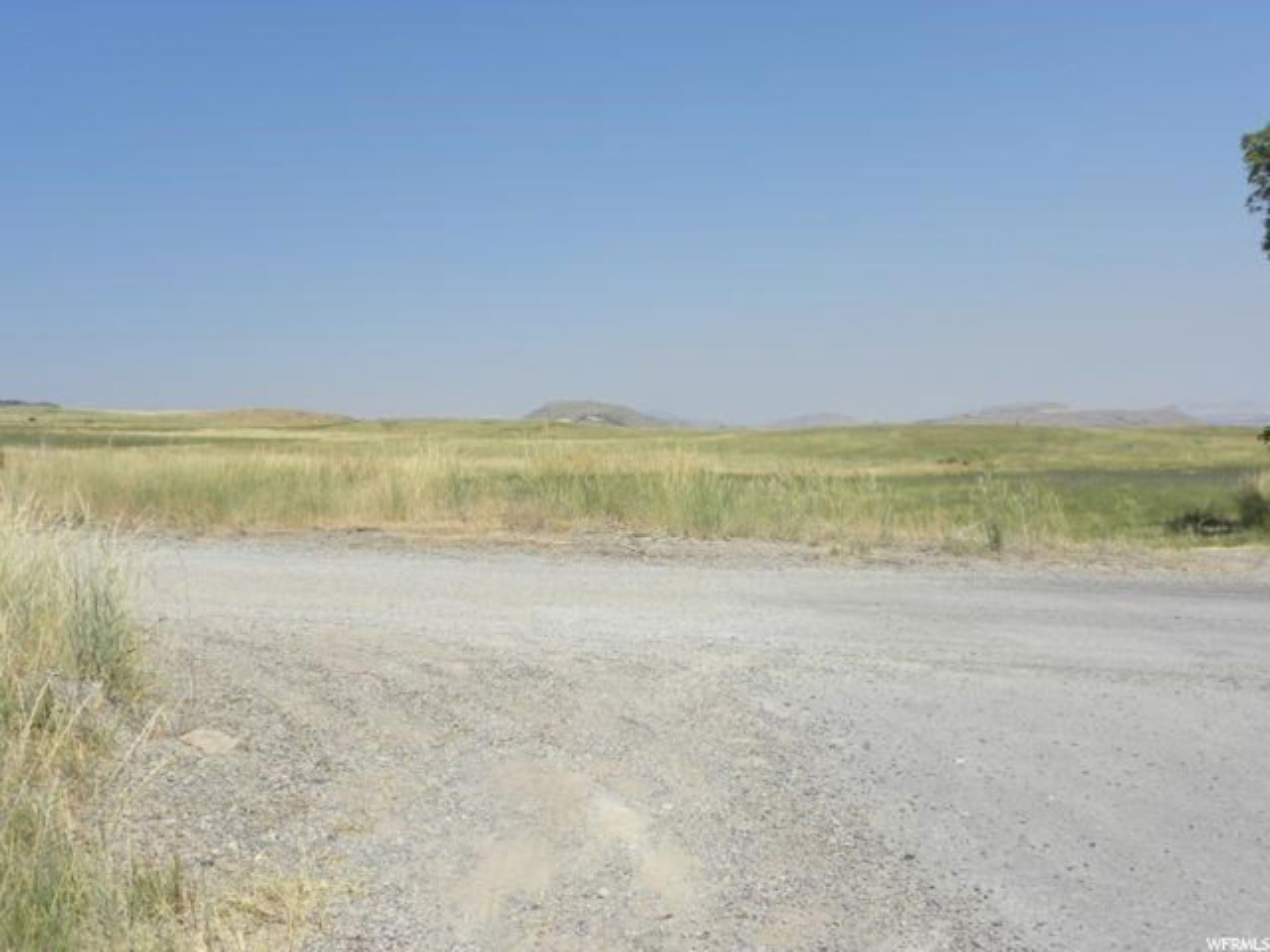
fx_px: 1357
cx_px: 635
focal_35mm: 37
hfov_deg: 50.1
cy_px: 476
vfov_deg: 38.7
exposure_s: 1/299
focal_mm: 6.6
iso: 64
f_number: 6.3
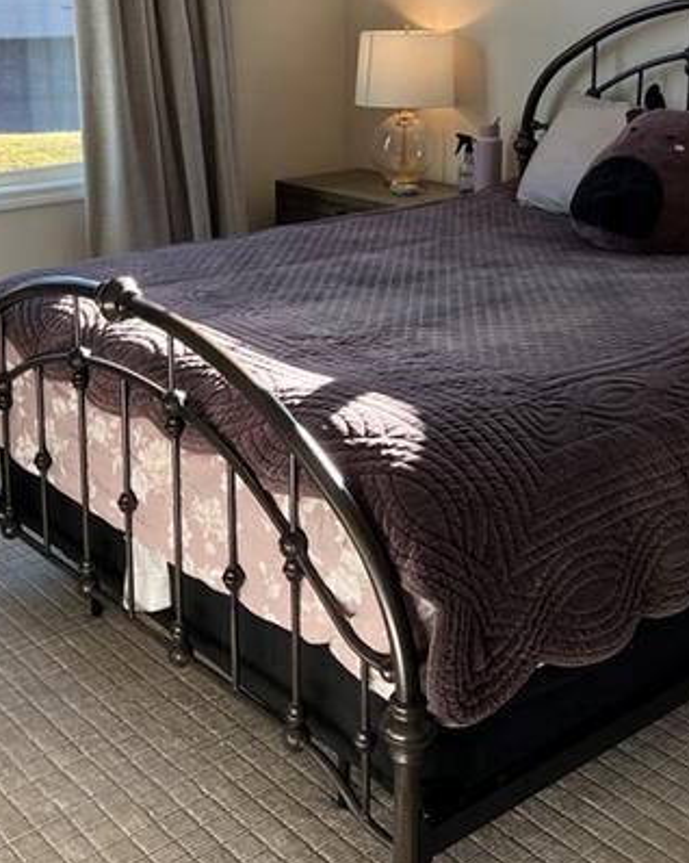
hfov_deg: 30.8
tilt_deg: -12.8
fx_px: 1250
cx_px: 286
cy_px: 232
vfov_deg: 37.3
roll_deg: +0.5
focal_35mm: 49
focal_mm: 5.7
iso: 40
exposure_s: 1/170
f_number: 1.5
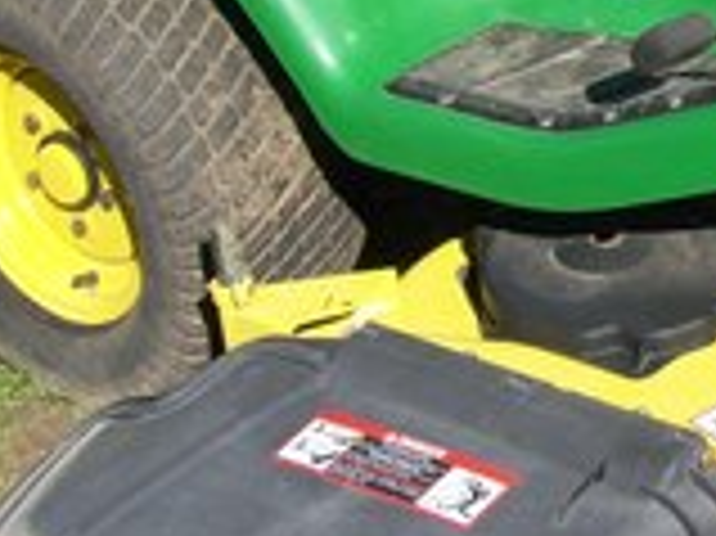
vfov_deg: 11.7
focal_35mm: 123
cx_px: 1000
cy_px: -180
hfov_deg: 15.1
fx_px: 2542
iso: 80
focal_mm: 6
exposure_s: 1/502
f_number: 4.8
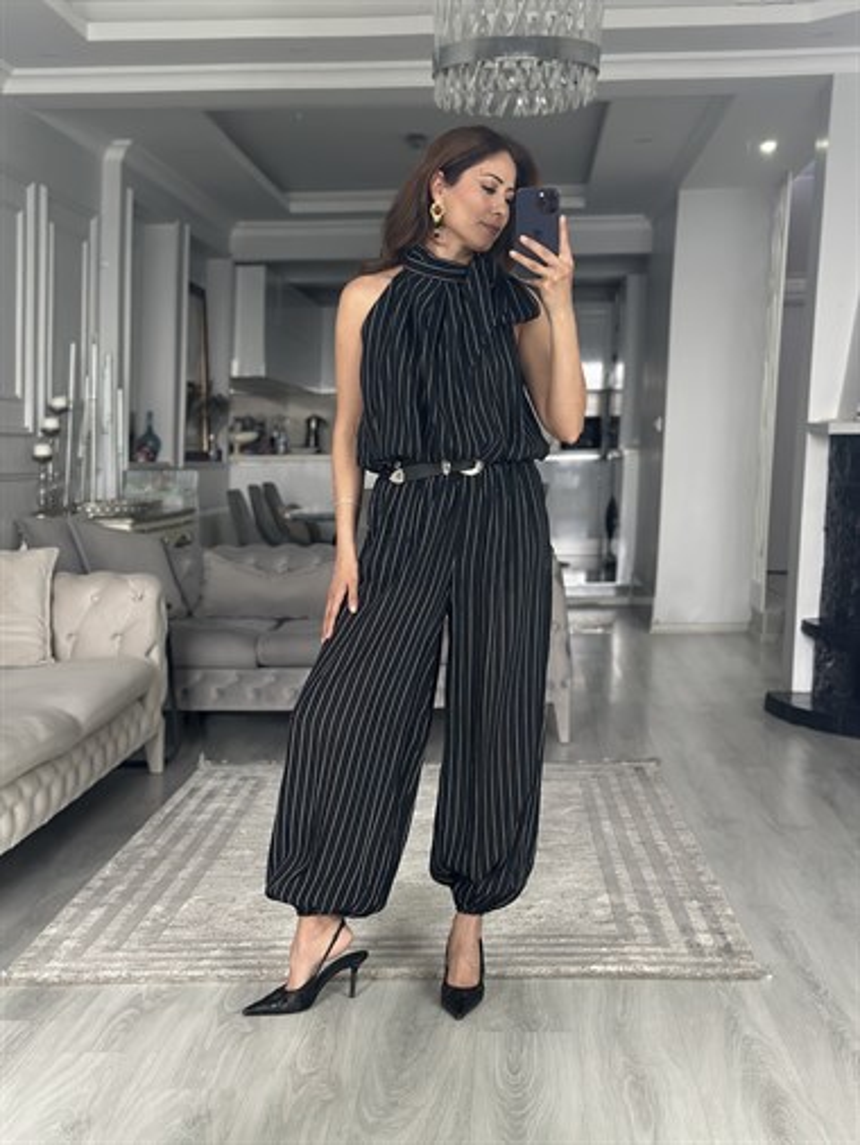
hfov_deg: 30.3
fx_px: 1589
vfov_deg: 39.6
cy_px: 572
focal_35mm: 48
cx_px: 430
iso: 320
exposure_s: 1/60
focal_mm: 6.86
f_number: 1.78
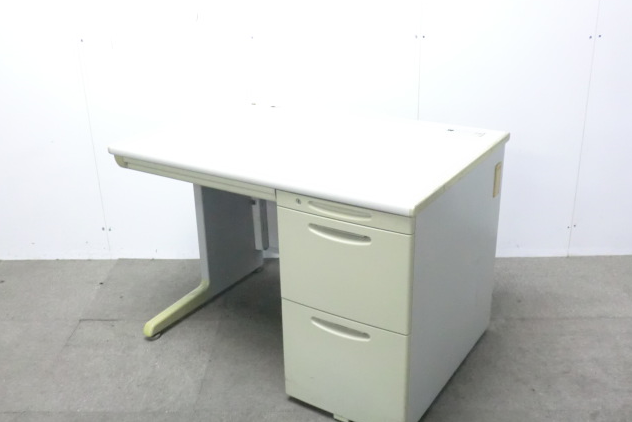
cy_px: 209
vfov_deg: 33.4
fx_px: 703
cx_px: 317
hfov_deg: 48.4
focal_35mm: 40
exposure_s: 1/25
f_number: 3.9
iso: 800
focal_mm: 6.9
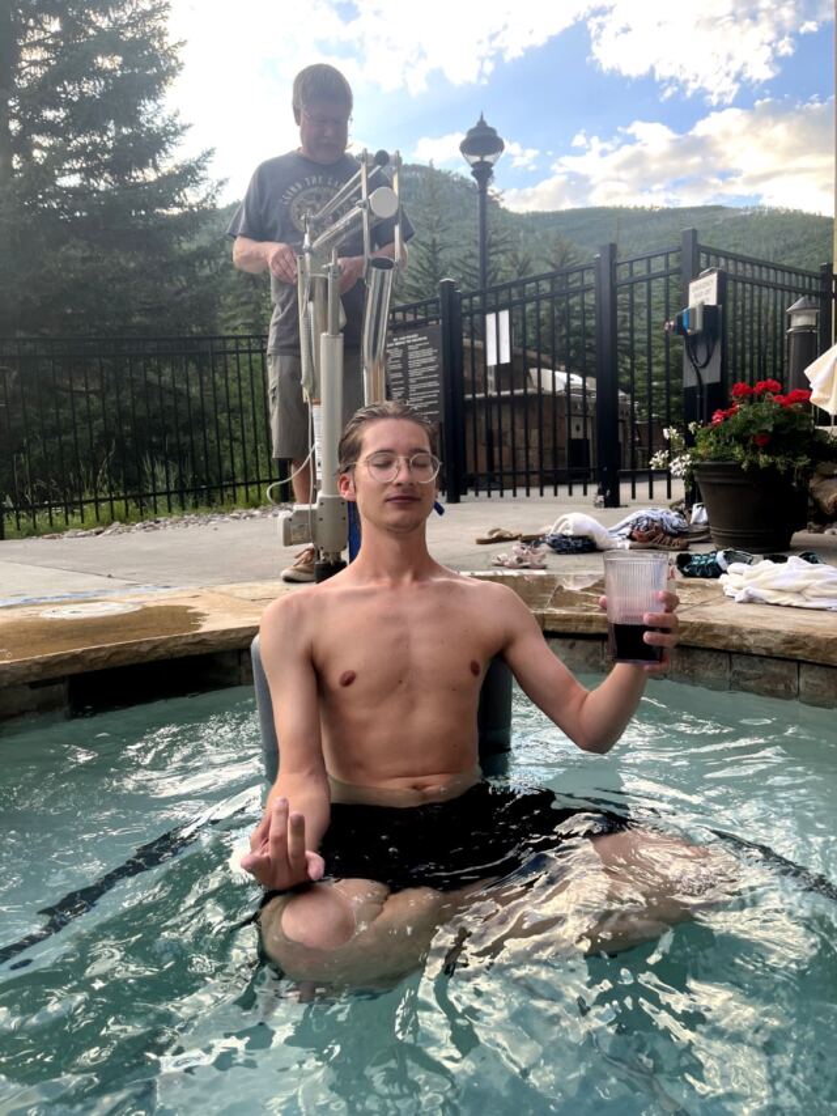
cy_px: 558
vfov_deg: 67.3
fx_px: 838
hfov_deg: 53.1
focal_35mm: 26
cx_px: 418
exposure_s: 1/170
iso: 50
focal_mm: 5.1
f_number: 1.6
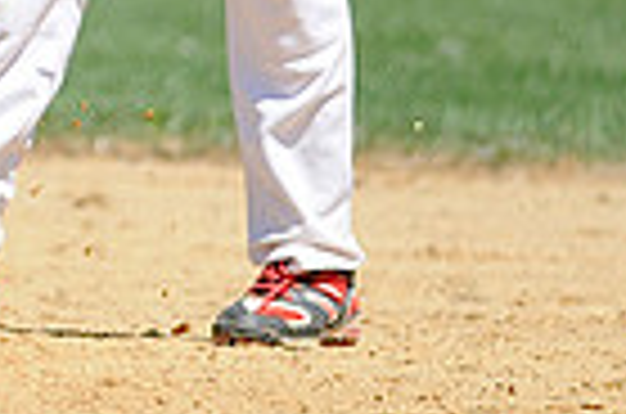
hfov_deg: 1.1
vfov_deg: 0.7
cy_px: -340
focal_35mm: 1875
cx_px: -594
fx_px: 32530
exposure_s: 1/1600
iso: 200
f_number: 4
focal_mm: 300
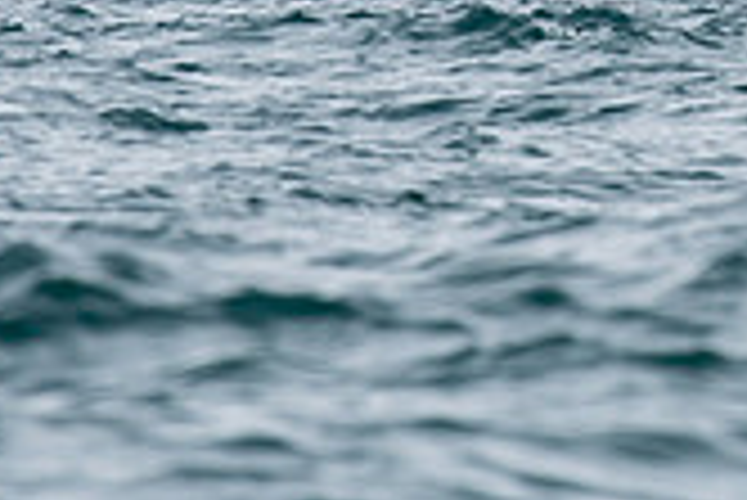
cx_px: 950
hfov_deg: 1.3
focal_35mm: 1569
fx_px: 32584
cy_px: -367
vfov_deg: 0.9
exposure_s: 1/1600
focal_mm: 300
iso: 320
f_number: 5.6
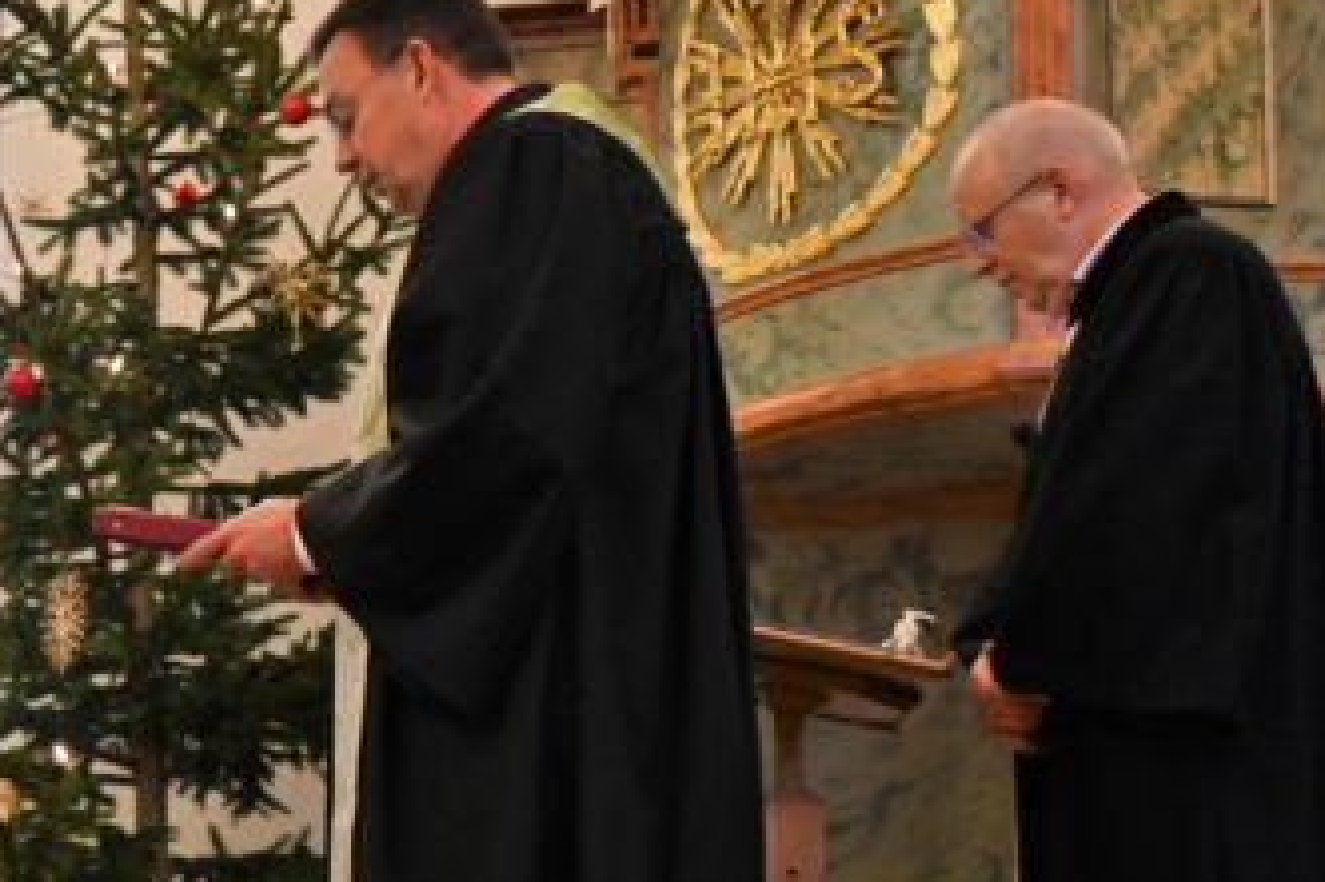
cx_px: -204
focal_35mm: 75
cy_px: 840
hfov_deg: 24.7
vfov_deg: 17.8
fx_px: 2765
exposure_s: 1/125
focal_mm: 32.5
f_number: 4.8
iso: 1600
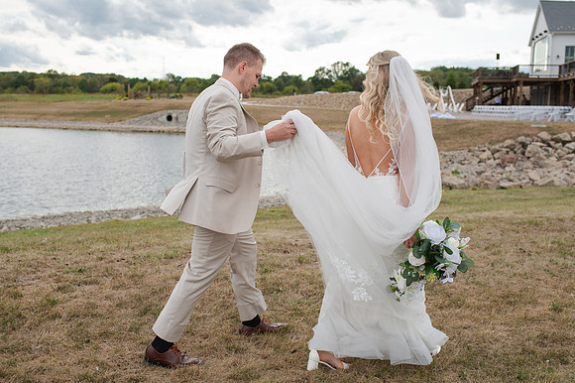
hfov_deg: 50.4
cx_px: 288
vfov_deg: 34.8
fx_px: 611
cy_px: 192
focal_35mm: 38
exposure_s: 1/640
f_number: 3.5
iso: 100
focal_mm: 35
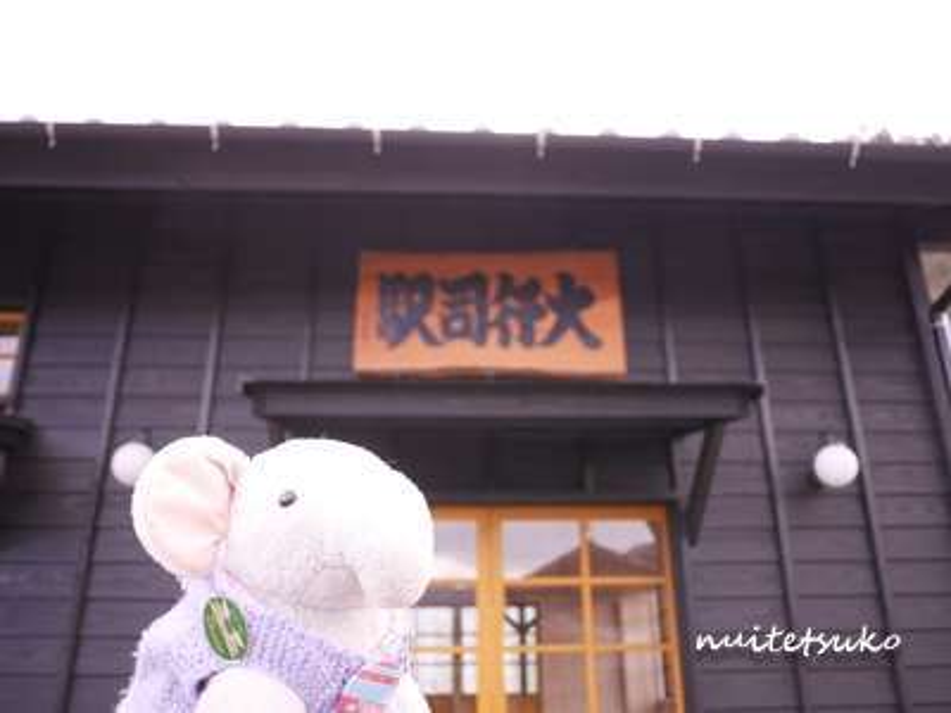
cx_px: 476
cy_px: 356
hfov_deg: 63.4
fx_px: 769
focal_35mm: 28
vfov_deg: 49.7
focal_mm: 14
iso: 200
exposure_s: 1/100
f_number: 2.5
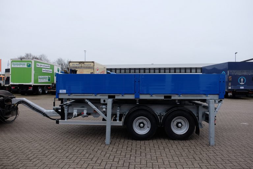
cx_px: 126
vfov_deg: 47.9
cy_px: 84
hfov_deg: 67.4
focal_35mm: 27
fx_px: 190
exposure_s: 1/125
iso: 400
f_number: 5
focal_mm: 18
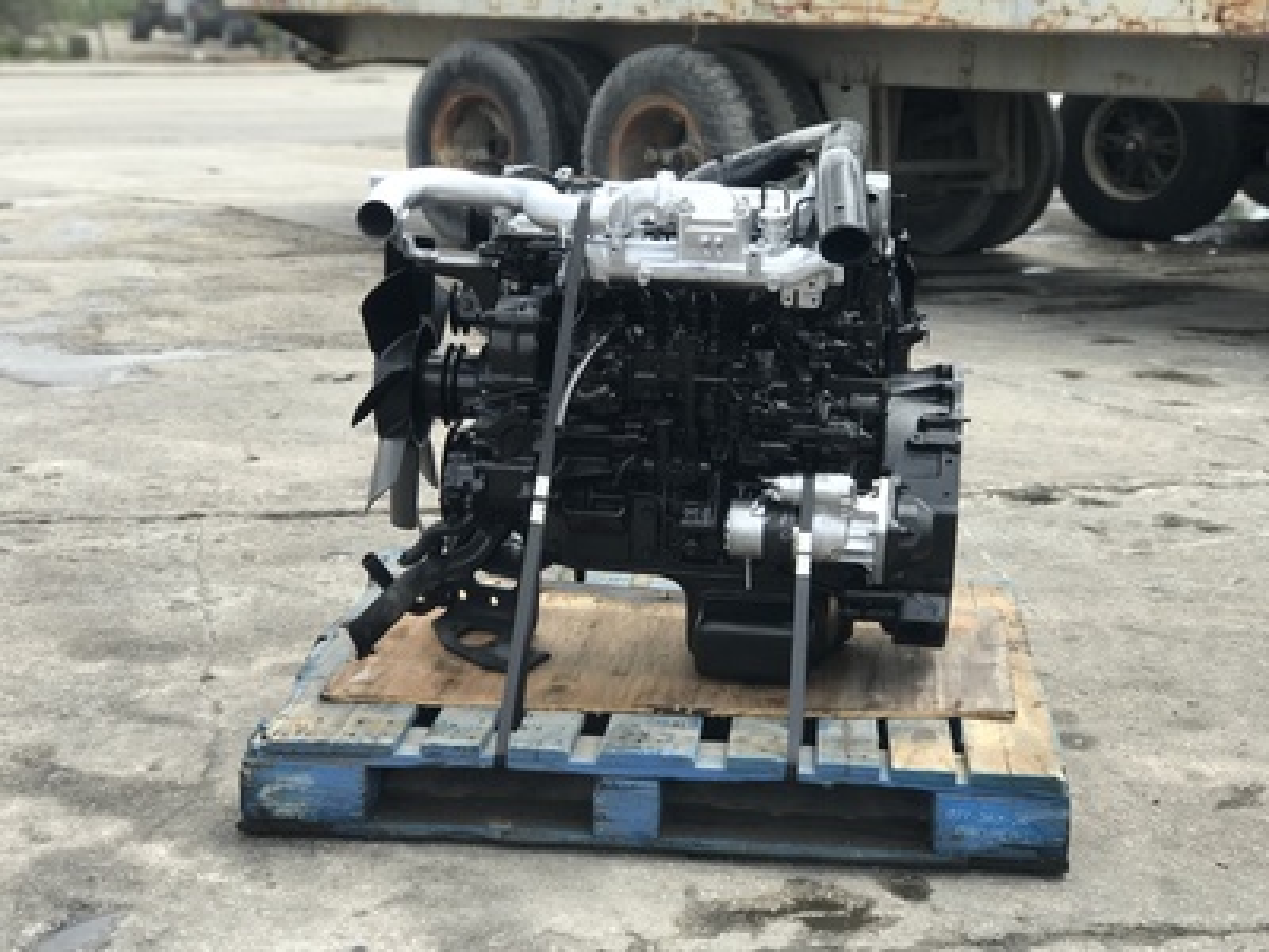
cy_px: 476
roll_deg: -0.2
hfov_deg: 33.8
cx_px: 634
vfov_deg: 25.7
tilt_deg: -14.2
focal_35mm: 57
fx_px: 2090
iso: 20
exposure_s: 1/458
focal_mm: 6.6
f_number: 2.8
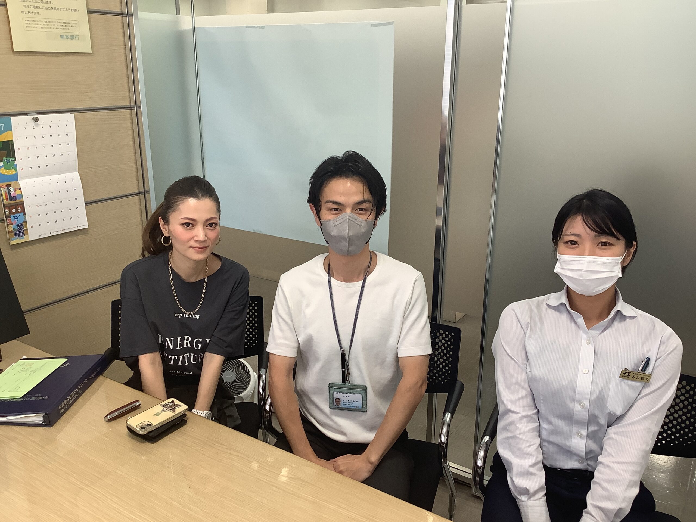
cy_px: 261
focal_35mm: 31
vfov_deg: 45.4
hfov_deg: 58.4
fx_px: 623
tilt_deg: -16.2
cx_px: 348
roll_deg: +0.0
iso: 50
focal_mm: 3.3
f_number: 2.4
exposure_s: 1/60
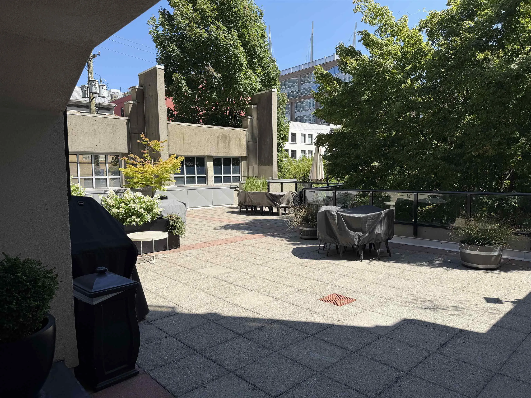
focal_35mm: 24
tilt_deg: -4.7
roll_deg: +1.1
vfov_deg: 56.8
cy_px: 199
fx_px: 368
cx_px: 266
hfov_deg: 71.6
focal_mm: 6.76
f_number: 1.78
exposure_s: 1/2525
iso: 80
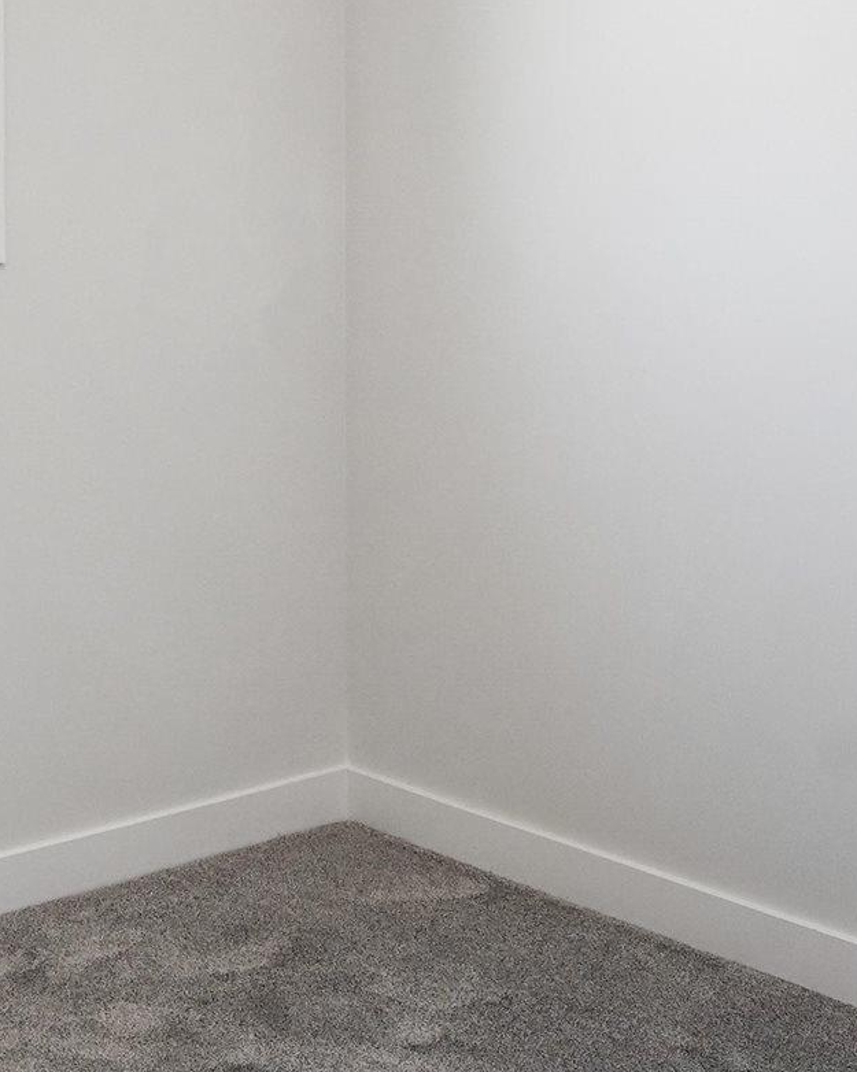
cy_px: 151
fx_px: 1872
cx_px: 391
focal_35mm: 59
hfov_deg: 25.8
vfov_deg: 30.8
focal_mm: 16
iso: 400
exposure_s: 1/60
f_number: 8
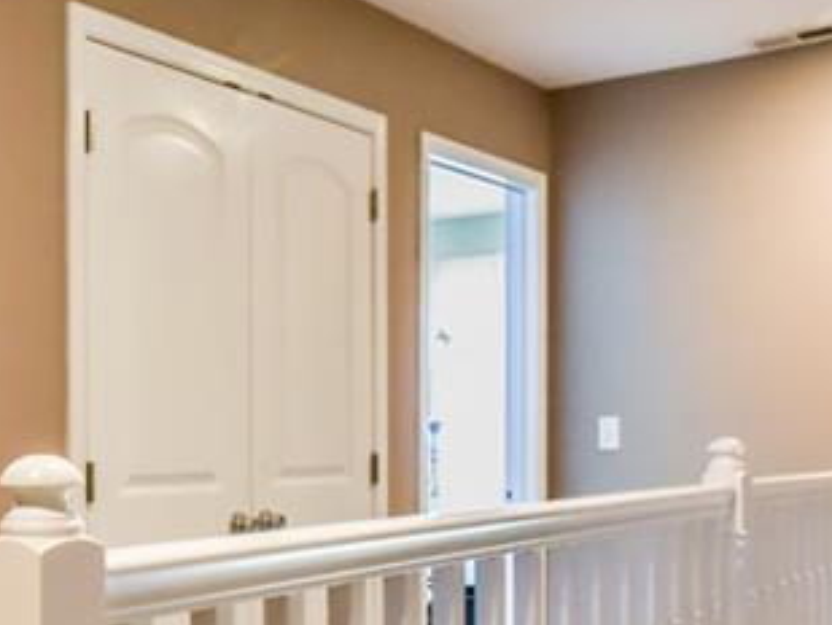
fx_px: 1226
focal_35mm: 51
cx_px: 194
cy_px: 449
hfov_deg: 36.5
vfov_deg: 28.3
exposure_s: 1/100
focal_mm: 16
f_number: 10
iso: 4000
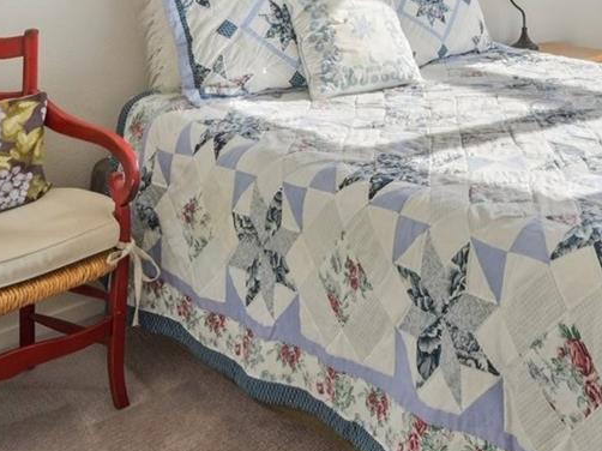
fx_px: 832
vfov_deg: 27.2
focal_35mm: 48
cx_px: 526
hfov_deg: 37.5
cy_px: -72
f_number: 8
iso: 800
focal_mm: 10.4
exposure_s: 1/80
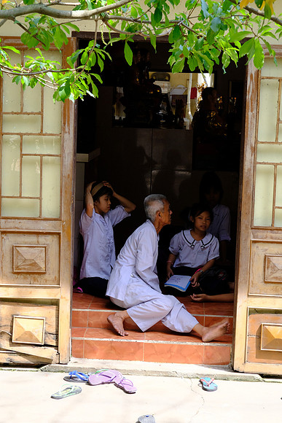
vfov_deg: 24.5
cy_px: 212
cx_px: 141
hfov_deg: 16.5
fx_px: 975
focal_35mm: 83
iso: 1250
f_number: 11
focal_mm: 55
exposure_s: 1/100
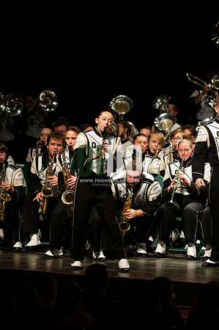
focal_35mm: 300
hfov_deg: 4.6
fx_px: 2744
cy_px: 165
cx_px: 110
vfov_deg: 6.9
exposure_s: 1/500
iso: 3200
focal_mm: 300
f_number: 2.8
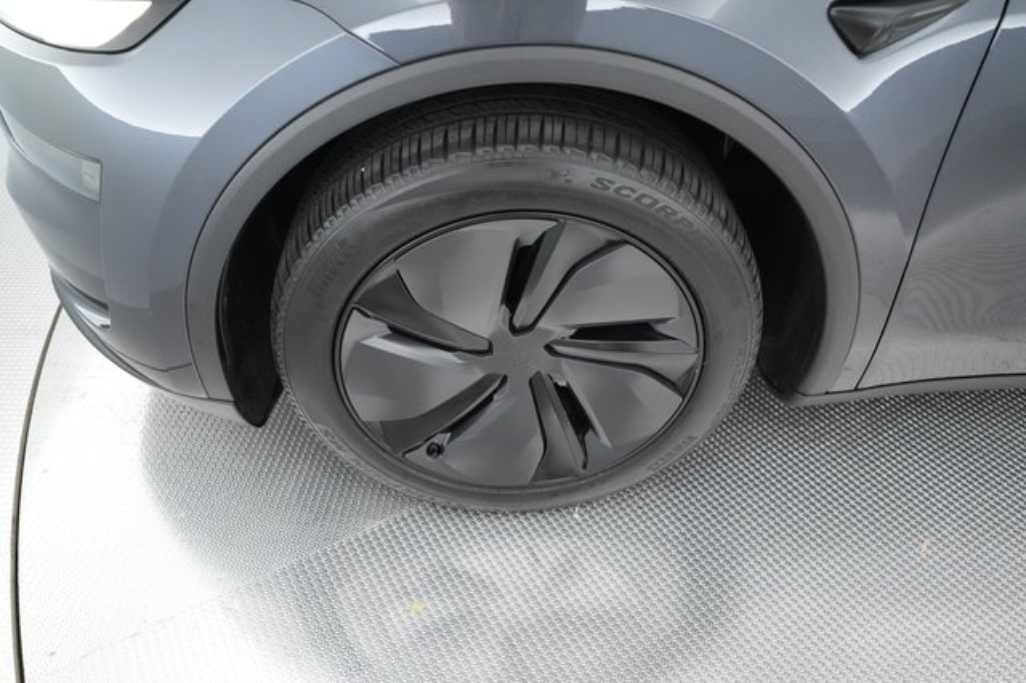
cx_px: 513
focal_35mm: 28
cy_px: 342
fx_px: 798
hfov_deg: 65.5
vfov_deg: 46.4
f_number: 2.8
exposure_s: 1/250
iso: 8000
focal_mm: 28
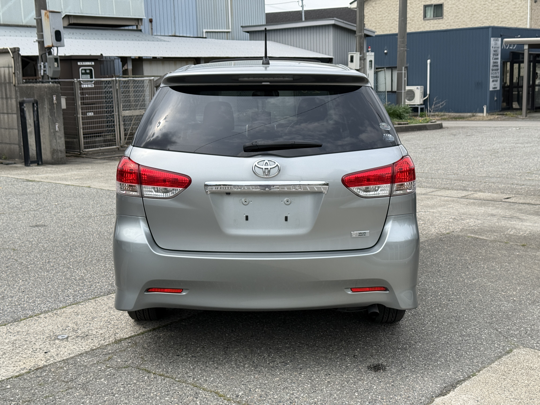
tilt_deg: -9.4
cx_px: 270
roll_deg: +1.6
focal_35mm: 48
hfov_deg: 39.7
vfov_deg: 30.3
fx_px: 749
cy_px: 202
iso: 80
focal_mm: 6.76
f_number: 1.78
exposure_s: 1/3704
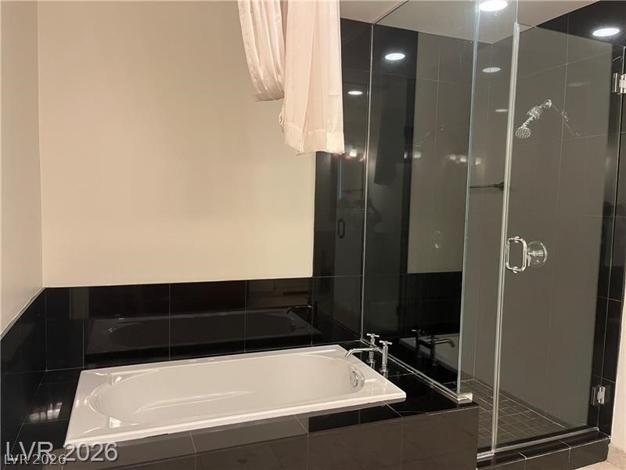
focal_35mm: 26
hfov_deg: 67.3
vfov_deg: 53.1
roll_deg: -2.0
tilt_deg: -5.6
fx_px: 470
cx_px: 313
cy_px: 235
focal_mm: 5.1
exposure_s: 1/60
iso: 200
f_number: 1.6
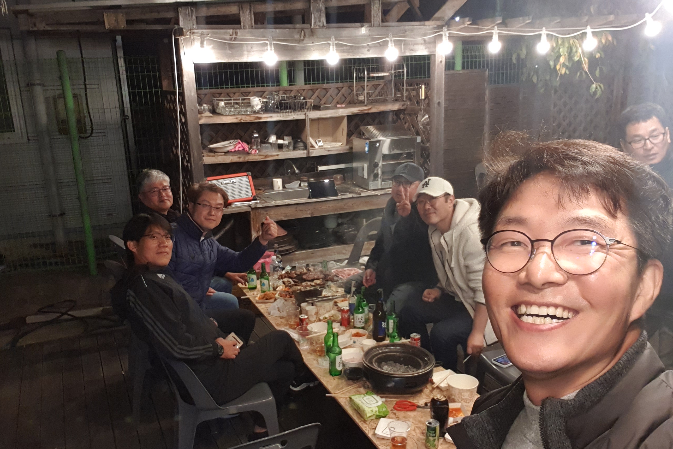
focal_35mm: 33
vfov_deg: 40.0
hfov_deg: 57.2
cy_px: 229
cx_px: 333
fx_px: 617
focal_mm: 2.92
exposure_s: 1/40
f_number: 1.7
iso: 160
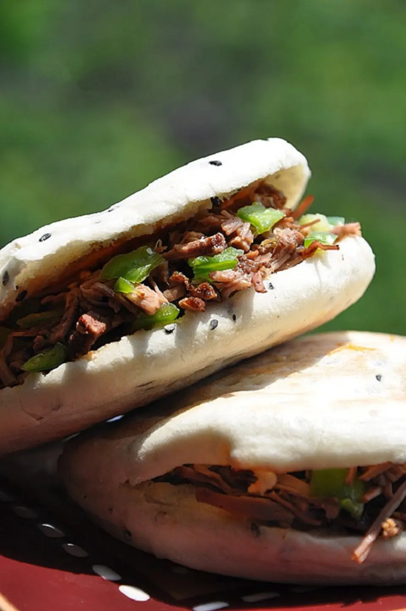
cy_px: 306
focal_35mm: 158
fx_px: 2671
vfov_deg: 13.1
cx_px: 203
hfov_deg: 8.7
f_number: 9.5
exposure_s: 1/350
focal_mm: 105
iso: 200
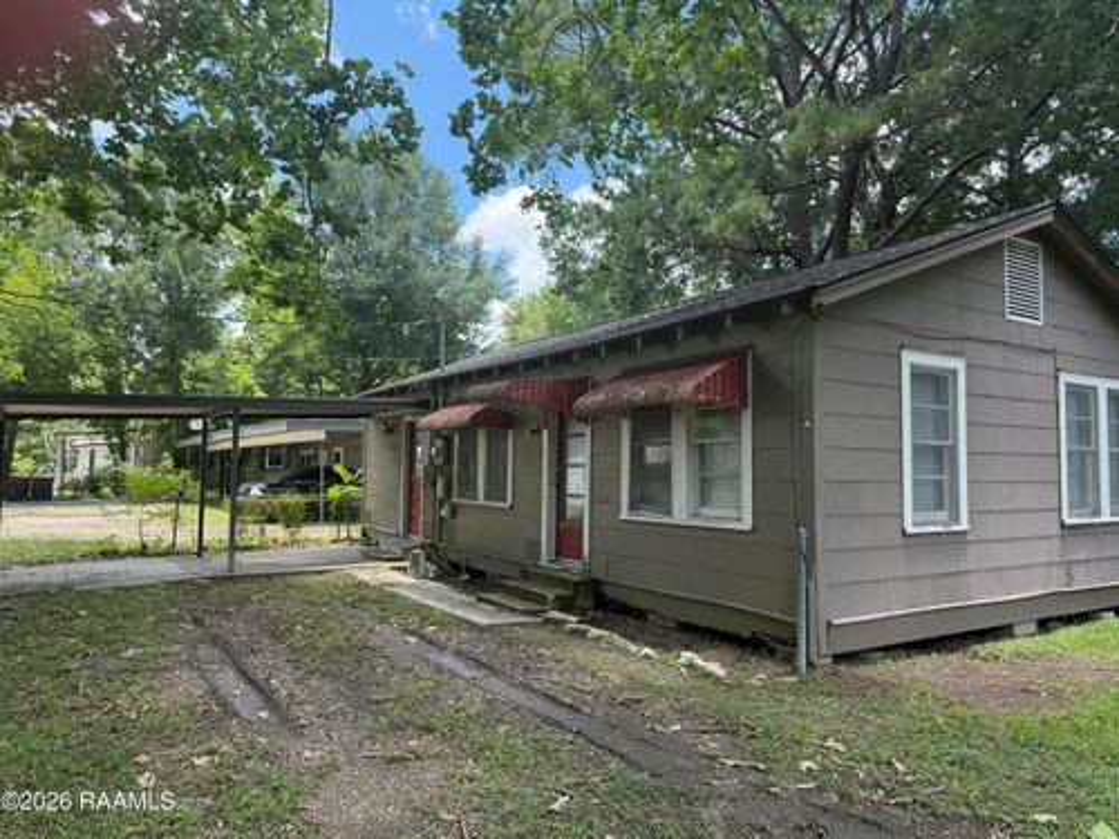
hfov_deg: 71.6
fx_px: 776
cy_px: 420
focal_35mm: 24
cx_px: 560
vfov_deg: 56.8
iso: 100
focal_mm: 6.76
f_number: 1.78
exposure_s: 1/677
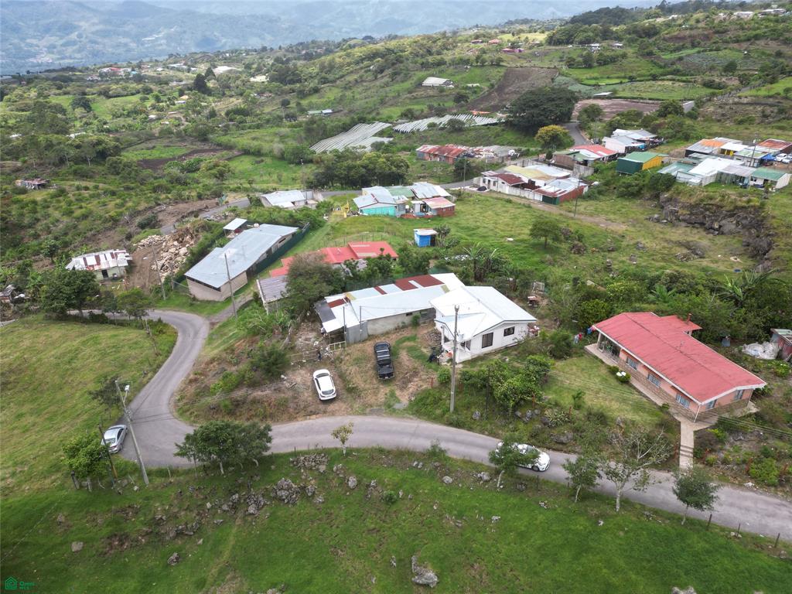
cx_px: 396
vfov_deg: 56.8
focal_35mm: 24
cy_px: 297
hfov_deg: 71.6
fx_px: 549
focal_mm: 6.72
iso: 100
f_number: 1.7
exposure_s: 1/1250
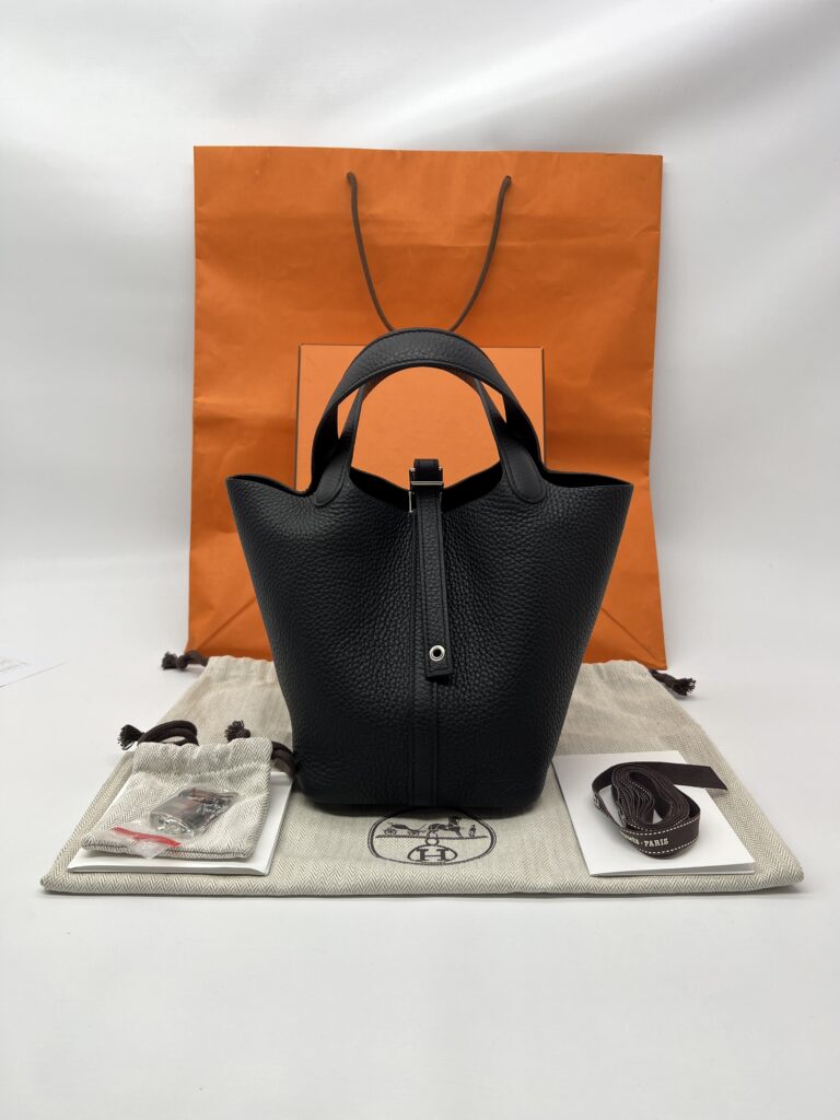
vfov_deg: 67.3
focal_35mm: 26
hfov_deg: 53.1
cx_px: 420
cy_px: 560
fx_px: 841
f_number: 1.5
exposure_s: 1/158
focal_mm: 5.7
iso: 40
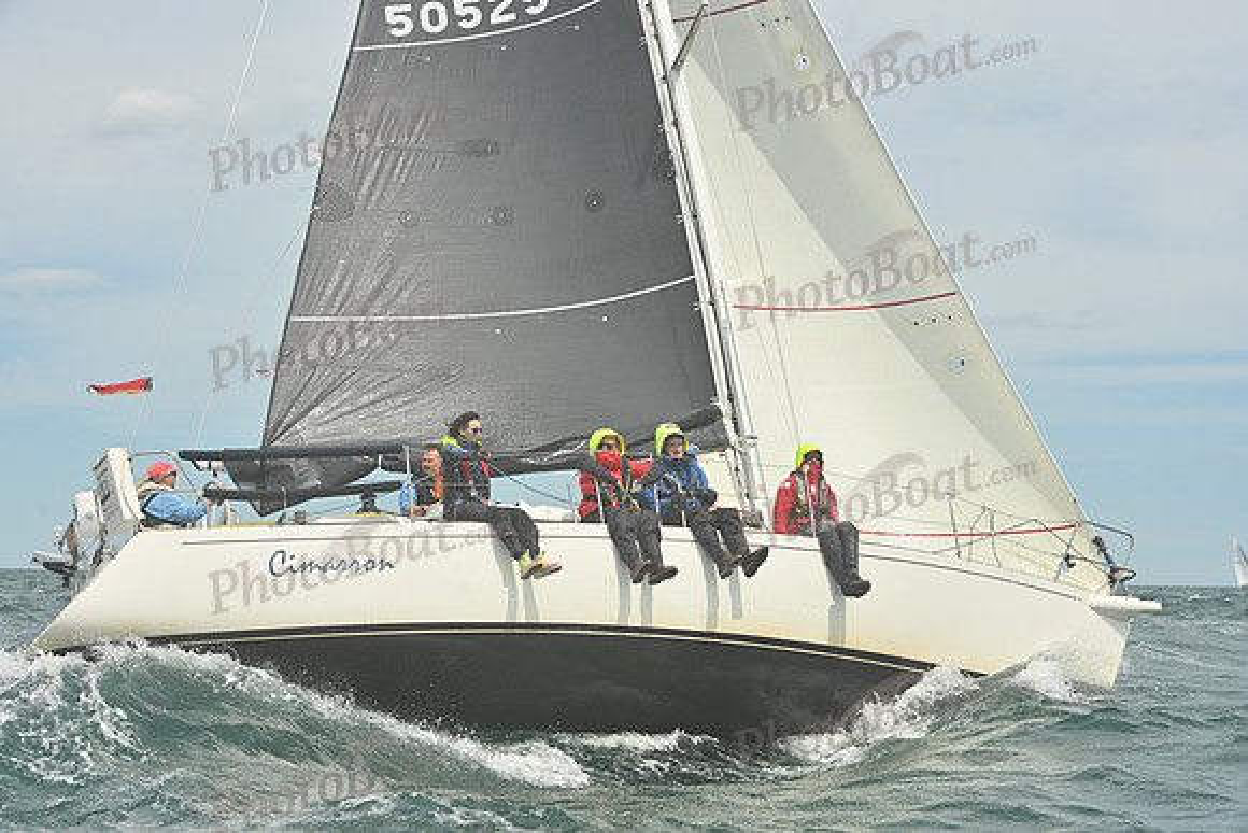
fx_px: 2427
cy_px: 416
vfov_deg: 19.5
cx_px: 624
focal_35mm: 70
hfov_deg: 28.8
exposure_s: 1/1250
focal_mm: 70
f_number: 11
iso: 320
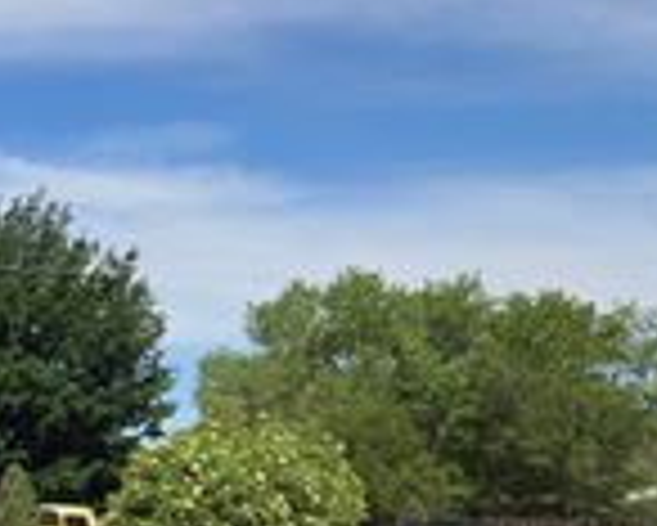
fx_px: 1498
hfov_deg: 21.1
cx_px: -320
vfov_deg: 19.6
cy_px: 461
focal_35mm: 77
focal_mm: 5.4
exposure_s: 1/2105
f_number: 1.8
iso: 25
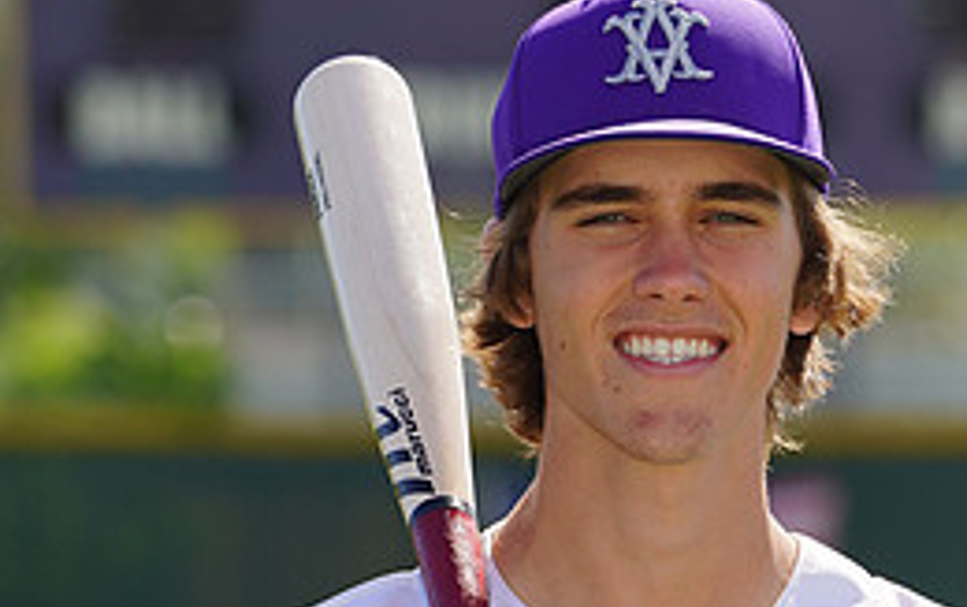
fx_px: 15879
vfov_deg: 2.2
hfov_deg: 3.5
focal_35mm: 602
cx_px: 658
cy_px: 853
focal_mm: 265
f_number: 8
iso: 100
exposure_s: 1/250
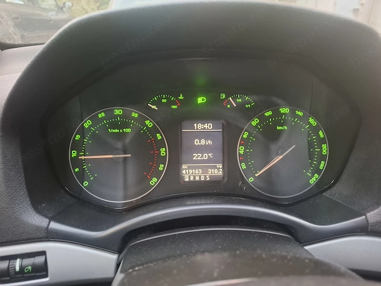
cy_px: 143
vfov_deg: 58.9
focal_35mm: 23
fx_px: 253
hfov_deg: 73.9
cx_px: 190
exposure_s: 1/20
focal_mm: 5.54
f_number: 1.8
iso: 1000
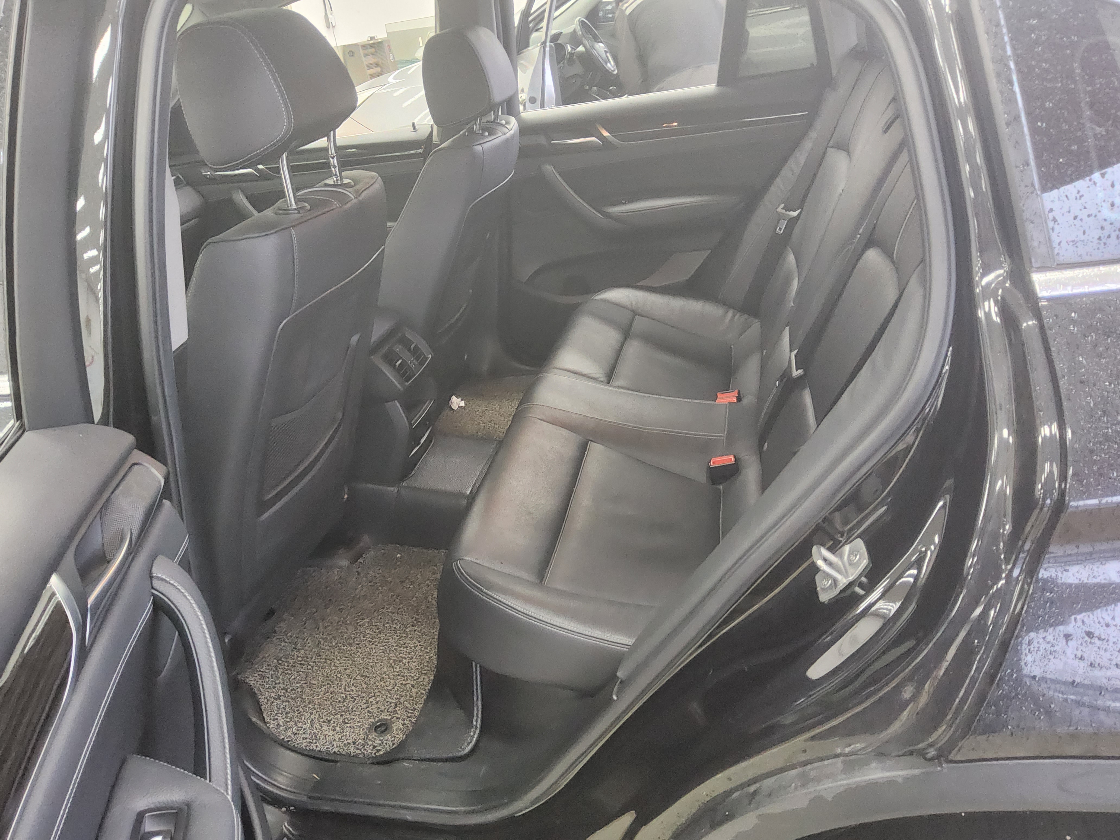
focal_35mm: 25
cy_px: 420
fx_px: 809
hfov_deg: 69.4
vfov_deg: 54.9
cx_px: 560
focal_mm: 3.08
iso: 1000
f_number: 2
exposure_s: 1/100
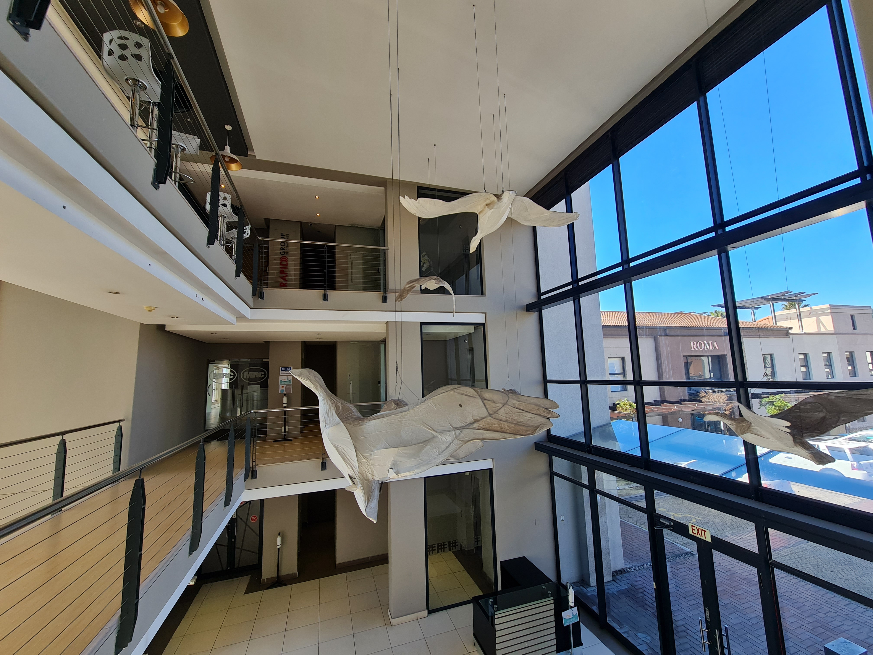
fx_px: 328
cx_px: 436
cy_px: 328
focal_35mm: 13
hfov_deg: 106.2
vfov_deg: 89.9
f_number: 2.2
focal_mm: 2.2
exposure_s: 1/179
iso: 50
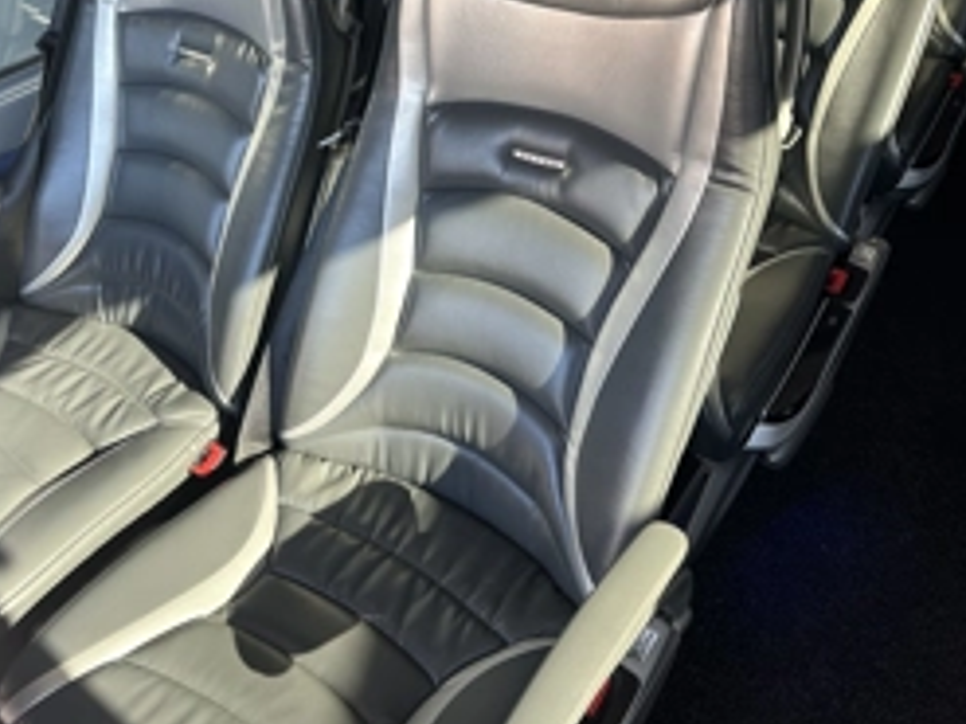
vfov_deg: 40.2
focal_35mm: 35
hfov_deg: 51.5
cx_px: 305
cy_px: 250
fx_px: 976
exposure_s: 1/121
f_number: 1.78
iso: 125
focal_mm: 6.86
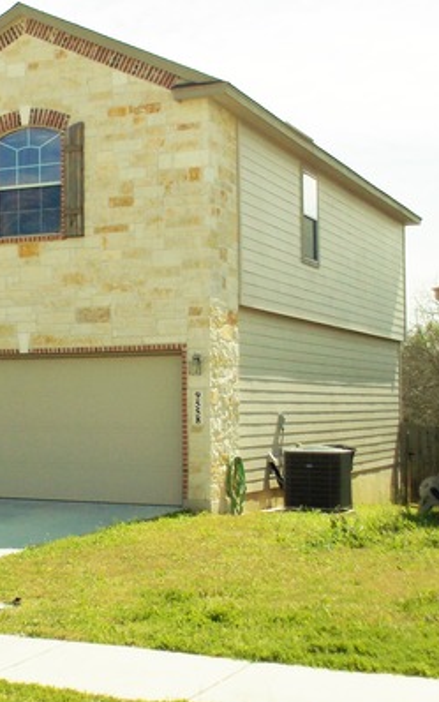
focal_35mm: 63
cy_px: 307
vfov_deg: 32.4
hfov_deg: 20.1
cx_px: 25
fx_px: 1205
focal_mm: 5.2
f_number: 3.7
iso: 80
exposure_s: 1/800
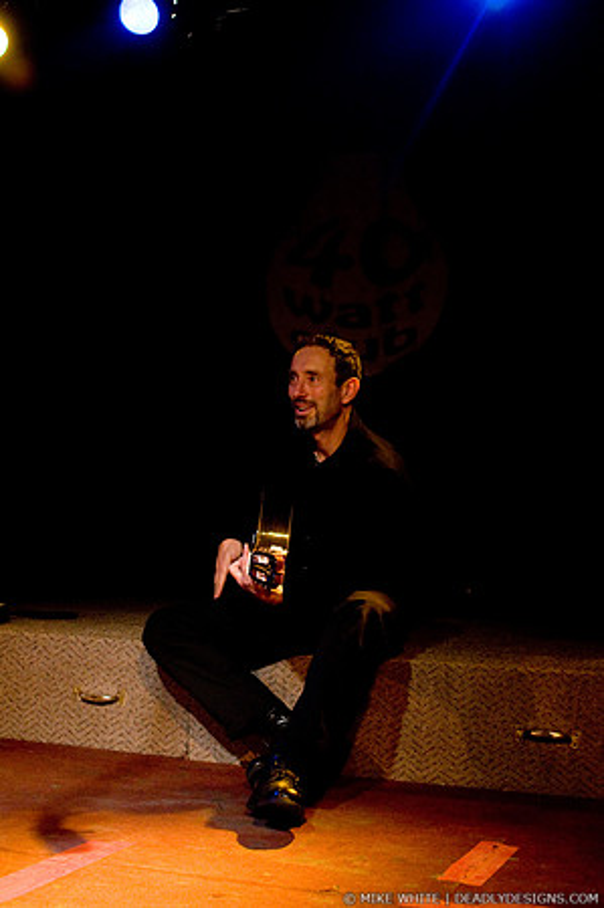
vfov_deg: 37.9
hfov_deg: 25.7
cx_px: 302
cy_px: 454
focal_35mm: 52
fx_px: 1324
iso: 800
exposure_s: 1/80
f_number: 2.8
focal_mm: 35
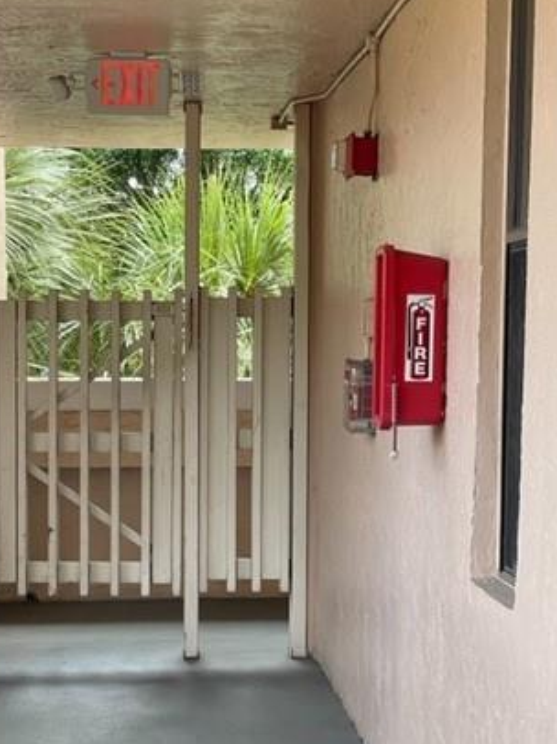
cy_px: 515
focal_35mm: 82
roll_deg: +0.1
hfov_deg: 17.9
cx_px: 181
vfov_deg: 23.7
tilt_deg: -6.1
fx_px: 1761
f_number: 2
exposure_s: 1/141
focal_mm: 6
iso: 25
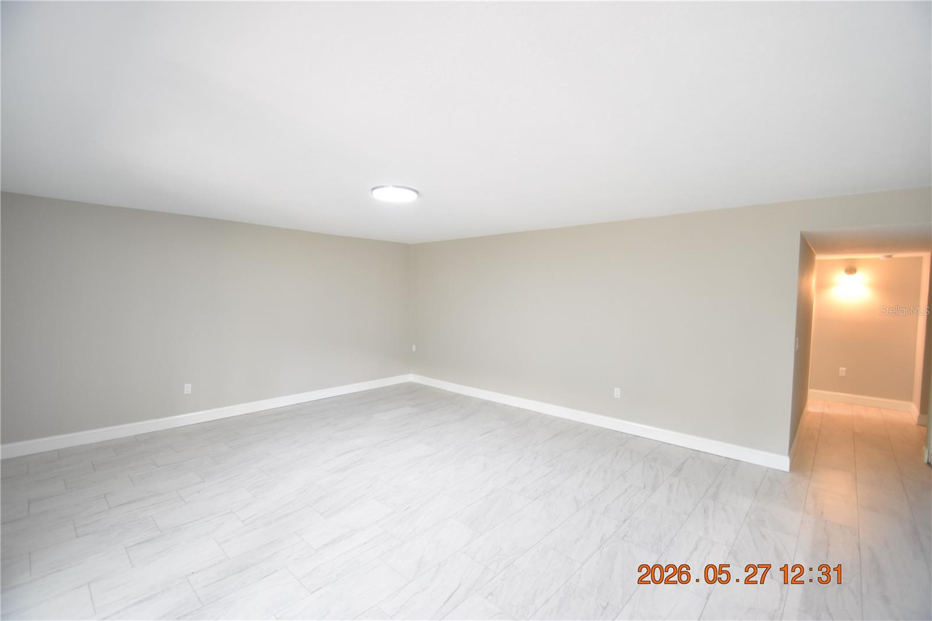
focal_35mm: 15
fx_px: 388
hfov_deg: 100.4
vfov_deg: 77.3
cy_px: 310
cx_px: 466
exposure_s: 1/30
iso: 800
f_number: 3.5
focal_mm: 10
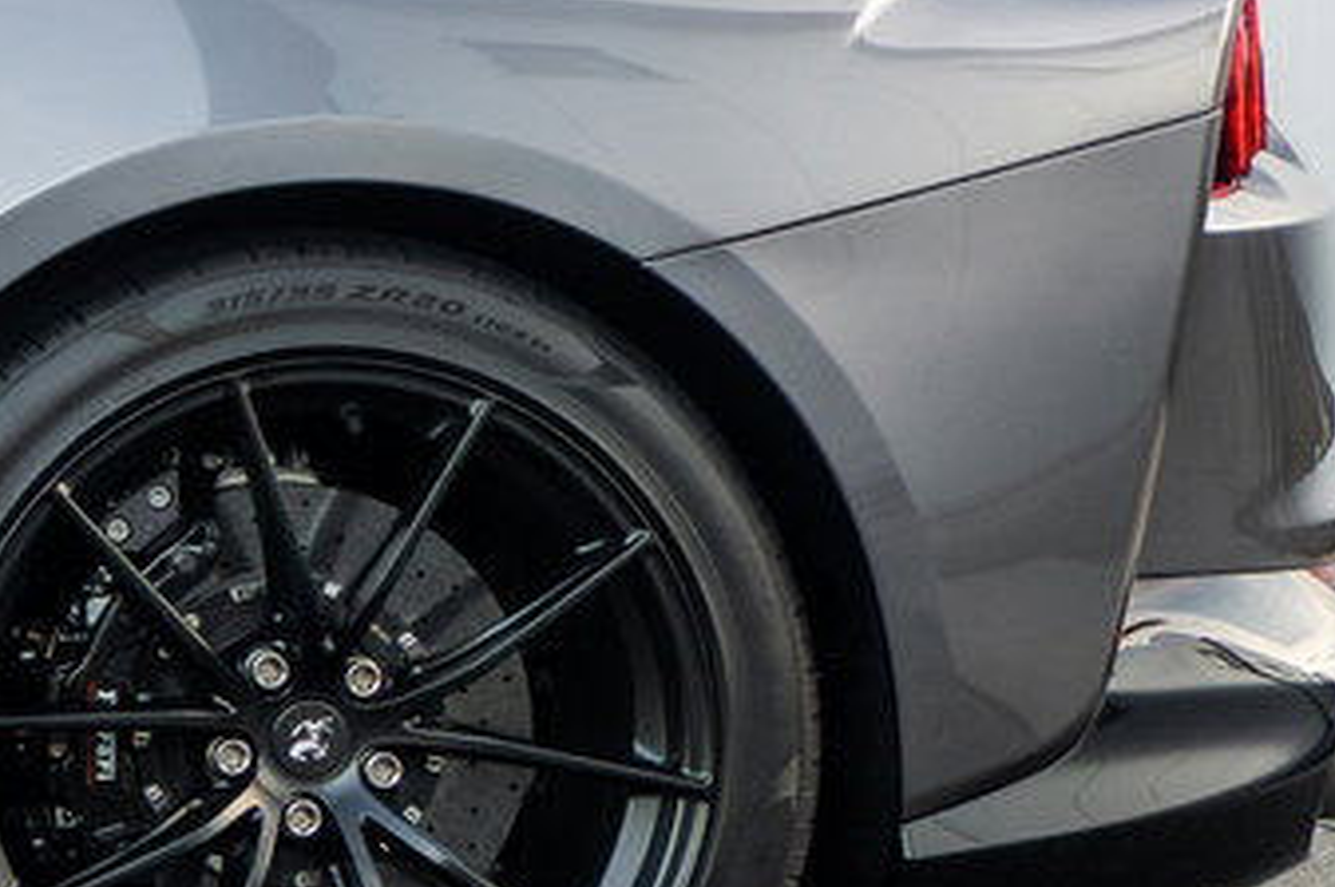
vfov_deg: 7.6
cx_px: -1585
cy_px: 412
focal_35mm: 180
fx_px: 6683
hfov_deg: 10.3
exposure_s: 1/160
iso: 500
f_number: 4.5
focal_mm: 25
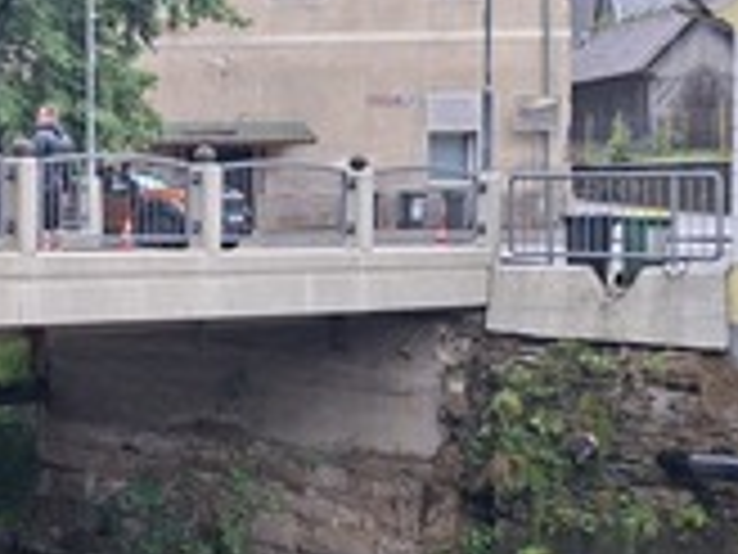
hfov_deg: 25.6
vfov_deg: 23.2
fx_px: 1343
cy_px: 221
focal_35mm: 63
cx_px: -266
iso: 50
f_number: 1.8
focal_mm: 5.54
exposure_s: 1/100
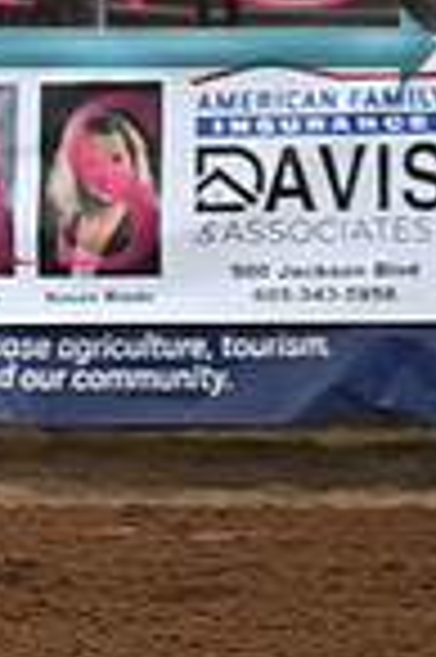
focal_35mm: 796
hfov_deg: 1.7
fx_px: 14494
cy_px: 43
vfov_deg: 2.6
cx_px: -454
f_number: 3.2
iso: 2000
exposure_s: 1/250
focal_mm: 200
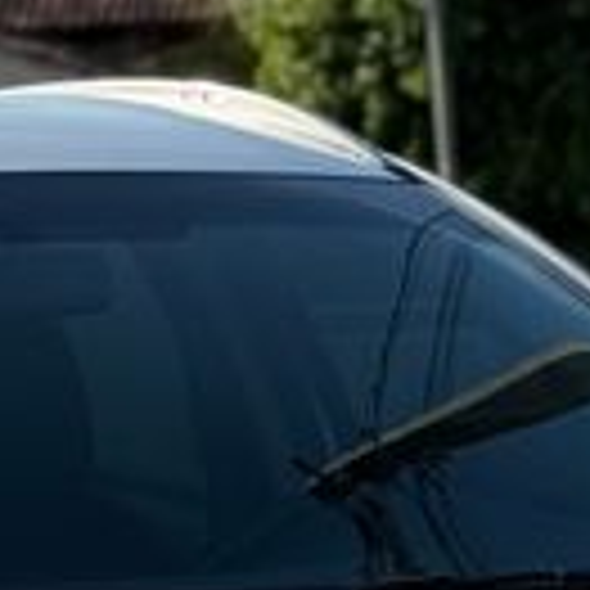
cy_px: 932
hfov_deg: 6.7
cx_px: 158
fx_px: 5052
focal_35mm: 262
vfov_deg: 6.6
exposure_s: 1/4878
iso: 100
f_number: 1.78
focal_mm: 6.76
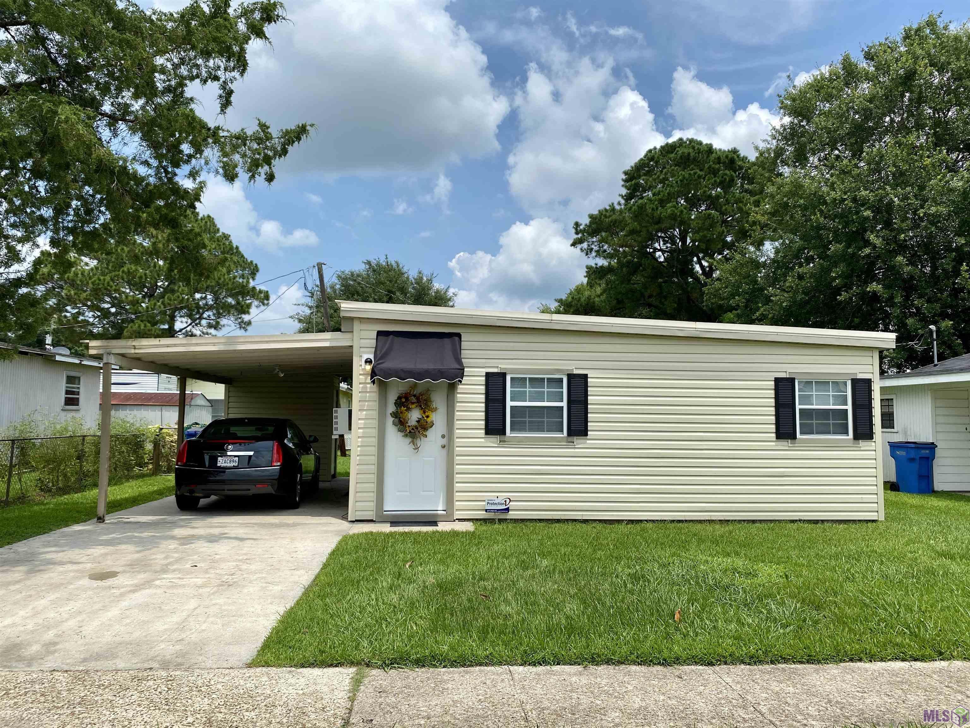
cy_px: 364
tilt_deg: +3.9
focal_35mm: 26
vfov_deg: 53.1
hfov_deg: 67.3
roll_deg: +0.1
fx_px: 729
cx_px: 485
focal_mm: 4.25
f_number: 1.8
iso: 32
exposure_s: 1/3731
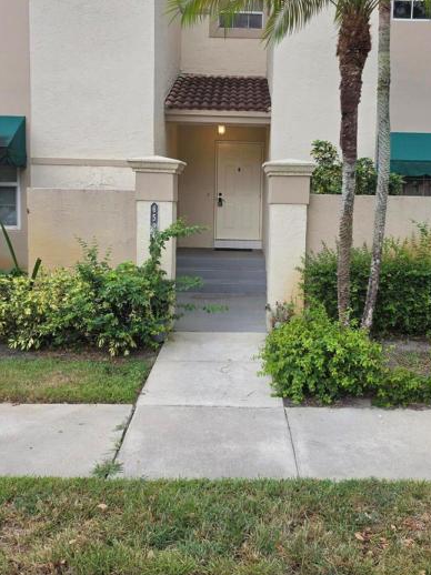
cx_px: 245
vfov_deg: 56.5
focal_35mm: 32
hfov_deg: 44.0
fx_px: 532
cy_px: 238
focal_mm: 6.5
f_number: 1.4
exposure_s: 1/180
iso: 20
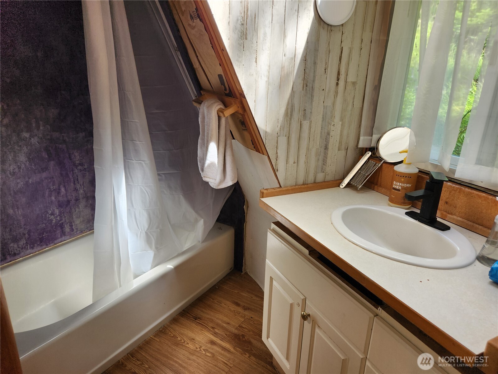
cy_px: 187
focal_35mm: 23
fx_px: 331
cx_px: 249
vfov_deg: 58.9
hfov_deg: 73.9
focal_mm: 5.4
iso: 64
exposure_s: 1/180
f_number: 1.8
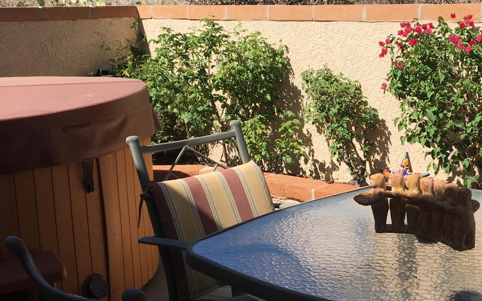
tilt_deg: -12.3
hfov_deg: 32.9
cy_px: 170
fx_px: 801
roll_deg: +1.1
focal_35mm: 61
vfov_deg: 21.3
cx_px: 352
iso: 25
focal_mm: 4.15
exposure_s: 1/1508
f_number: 2.2
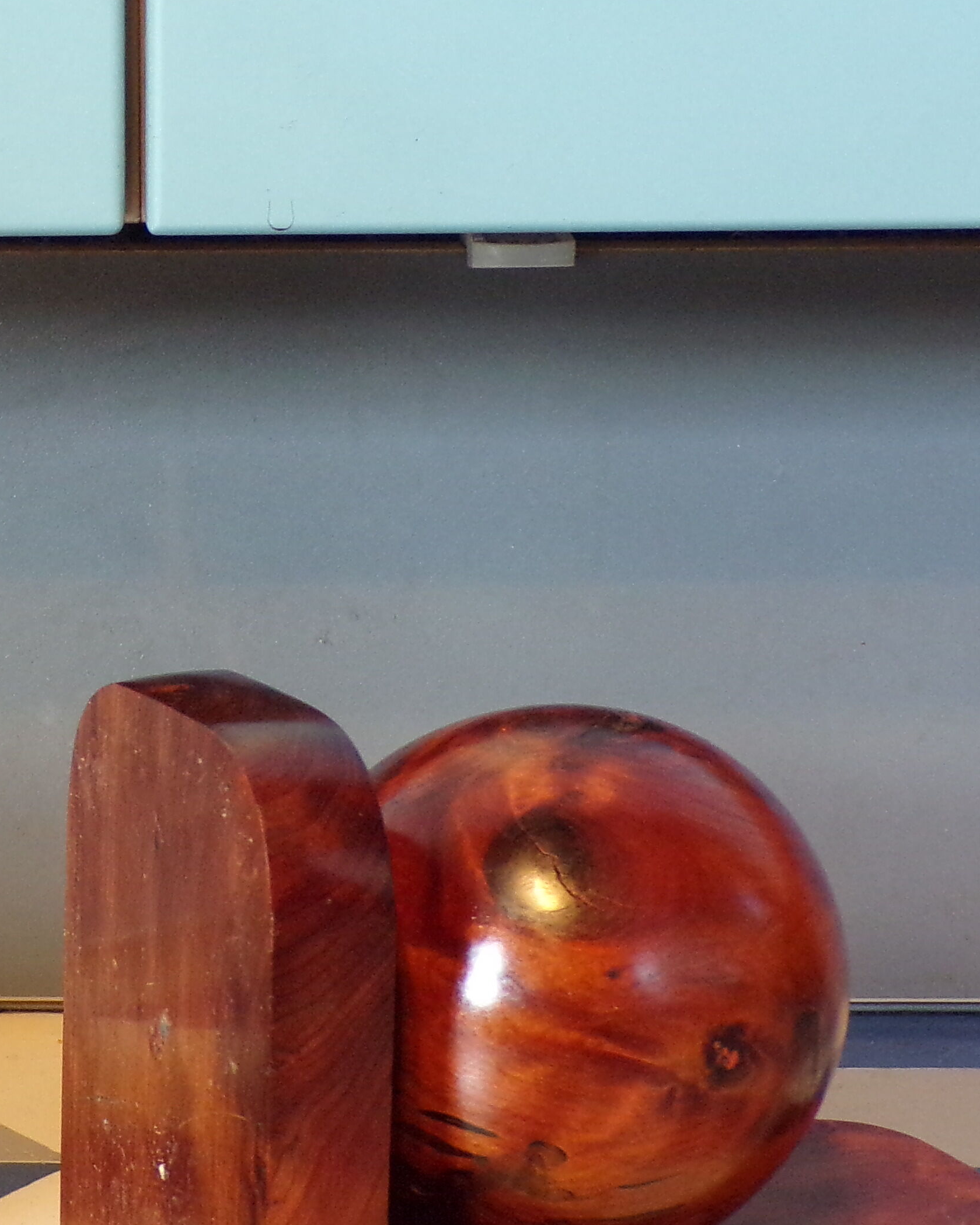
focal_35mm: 90
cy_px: 706
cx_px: -35
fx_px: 3263
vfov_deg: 21.2
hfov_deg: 16.7
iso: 274
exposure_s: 1/17
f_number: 3.4
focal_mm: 7.6
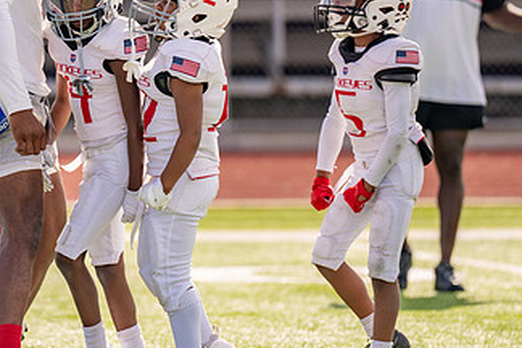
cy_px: 118
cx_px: 55
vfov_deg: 2.8
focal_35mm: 497
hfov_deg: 4.1
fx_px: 7206
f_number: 2.8
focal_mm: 200
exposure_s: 1/2000
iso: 100
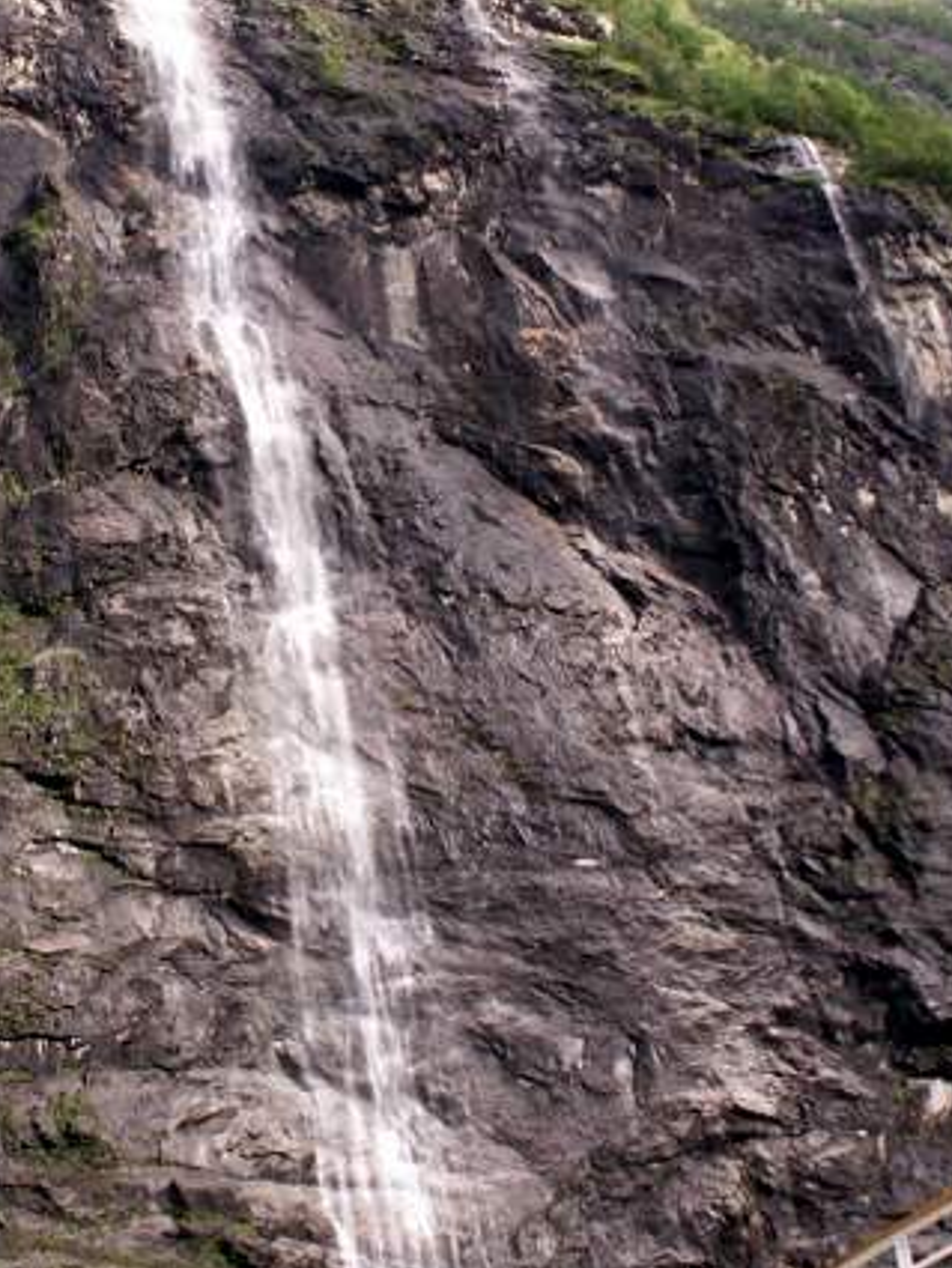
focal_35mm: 84
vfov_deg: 23.2
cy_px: 513
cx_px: 291
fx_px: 3079
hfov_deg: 17.5
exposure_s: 1/80
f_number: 5
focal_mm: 8.42
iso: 50
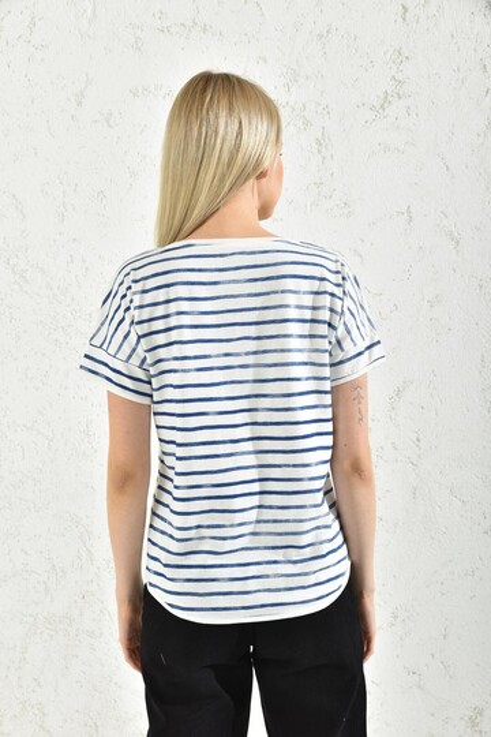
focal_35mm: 46
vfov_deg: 42.7
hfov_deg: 29.2
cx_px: 246
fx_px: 941
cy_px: 368
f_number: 7.1
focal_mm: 46
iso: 100
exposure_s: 1/160
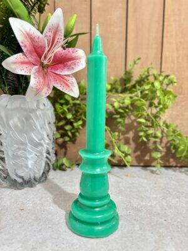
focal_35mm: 26
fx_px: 188
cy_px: 126
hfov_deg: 53.1
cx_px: 94
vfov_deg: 67.3
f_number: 1.6
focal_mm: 5.96
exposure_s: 1/30
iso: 1000
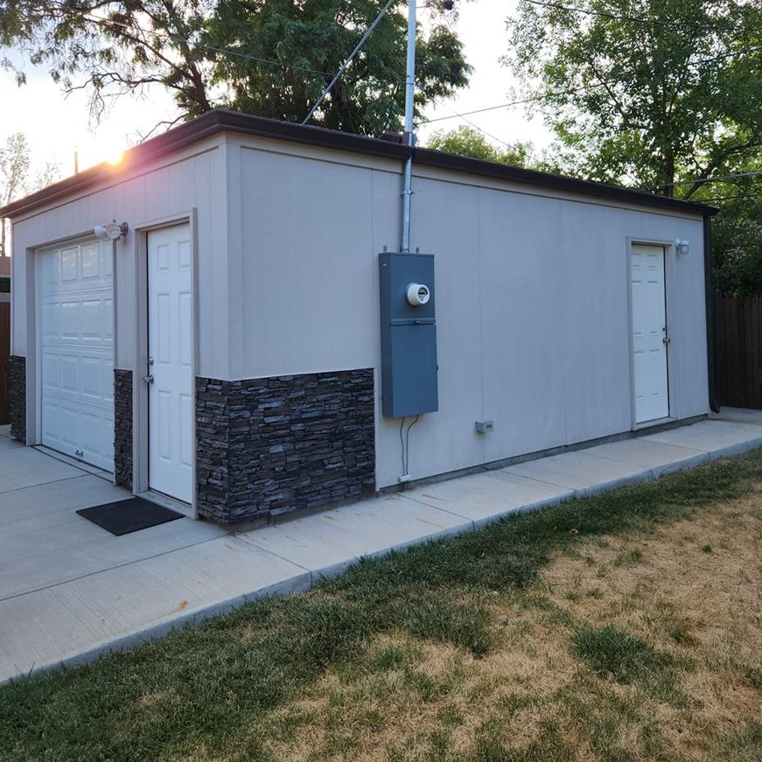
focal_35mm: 28
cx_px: 379
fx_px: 697
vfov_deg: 56.7
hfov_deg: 57.3
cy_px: 295
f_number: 1.8
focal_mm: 5.4
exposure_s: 1/277
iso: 20
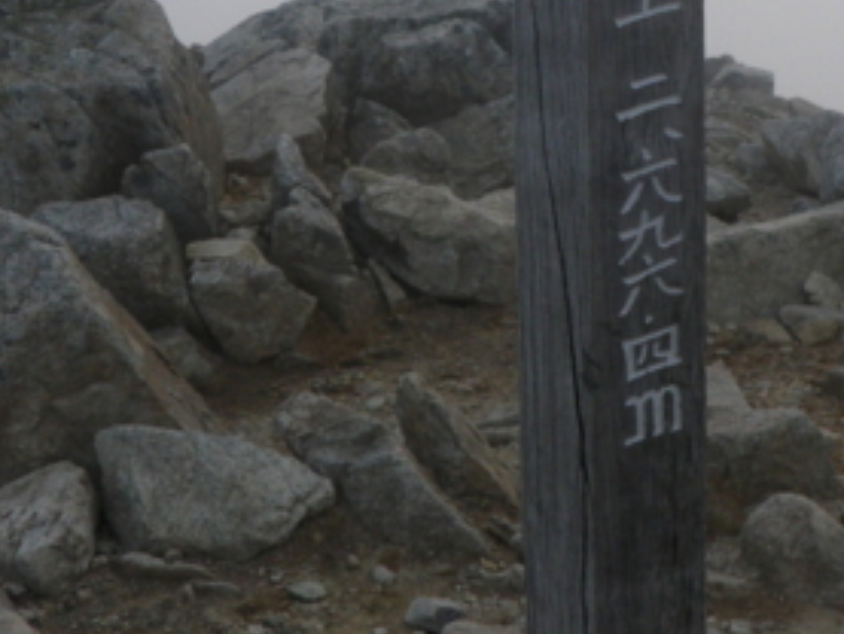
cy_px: -165
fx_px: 2464
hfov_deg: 19.4
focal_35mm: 101
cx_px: 561
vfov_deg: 14.1
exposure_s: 1/100
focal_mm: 6.2
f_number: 3.8
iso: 64
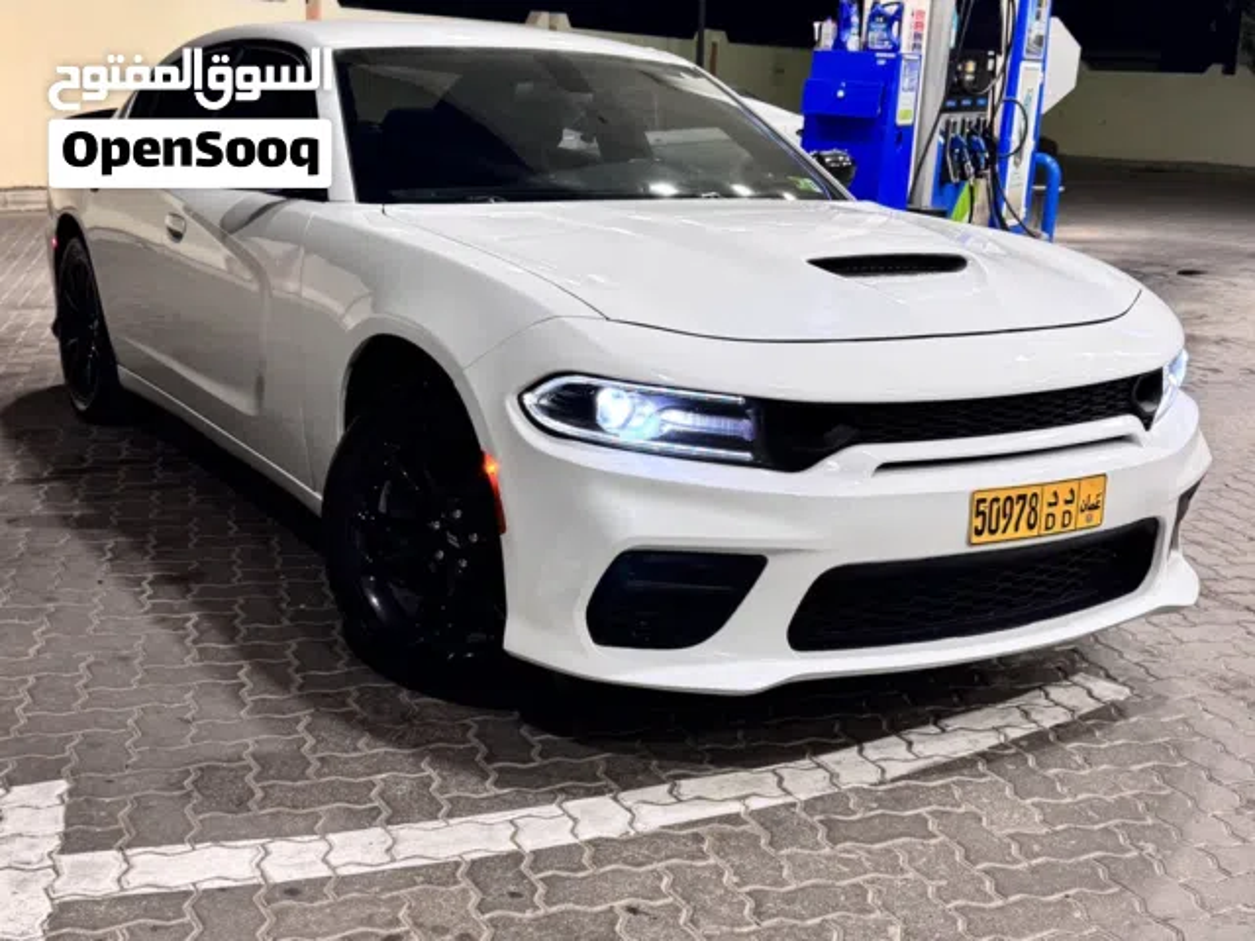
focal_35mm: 24
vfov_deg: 56.8
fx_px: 870
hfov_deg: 71.6
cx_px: 628
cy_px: 470
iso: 160
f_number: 1.78
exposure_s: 1/100
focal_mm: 6.76
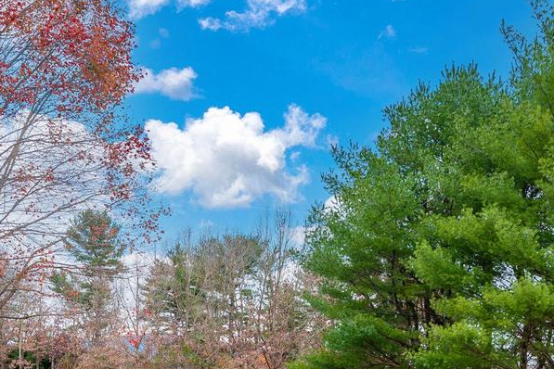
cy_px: 405
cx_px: 135
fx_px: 739
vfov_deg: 26.0
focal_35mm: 48
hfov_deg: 39.9
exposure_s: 1/25
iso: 100
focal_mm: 14
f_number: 8
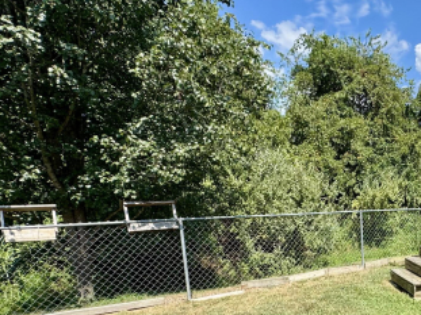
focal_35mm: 30
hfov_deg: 50.8
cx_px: 401
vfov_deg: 44.5
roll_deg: -0.7
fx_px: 365
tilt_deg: -10.5
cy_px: 253
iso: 40
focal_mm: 2.22
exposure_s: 1/968
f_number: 2.2
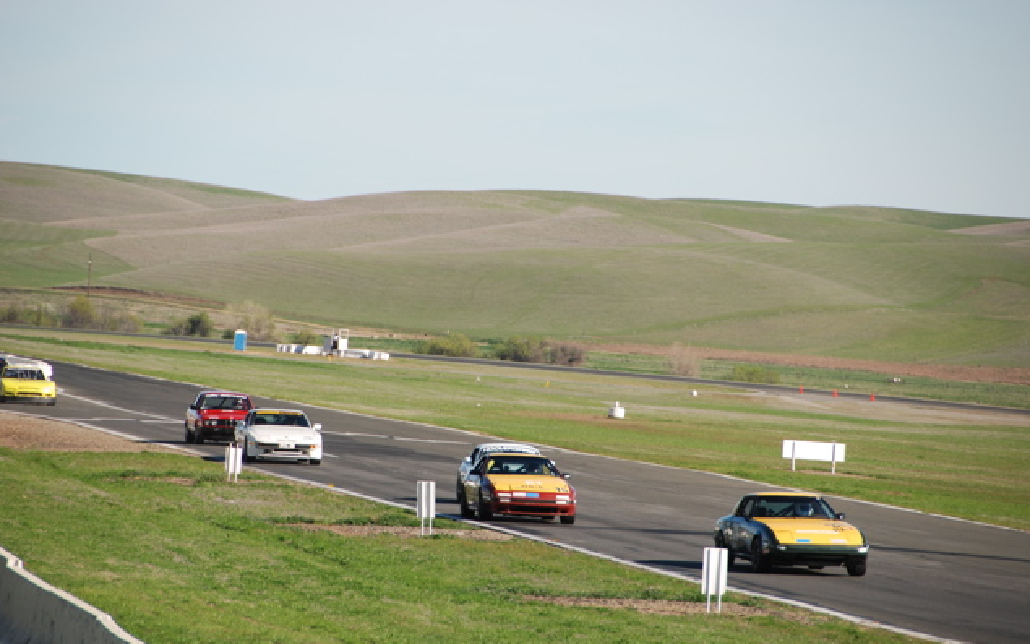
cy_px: 337
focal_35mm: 308
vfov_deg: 4.3
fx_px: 8647
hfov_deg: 6.8
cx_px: 513
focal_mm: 200
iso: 200
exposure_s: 1/800
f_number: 5.6
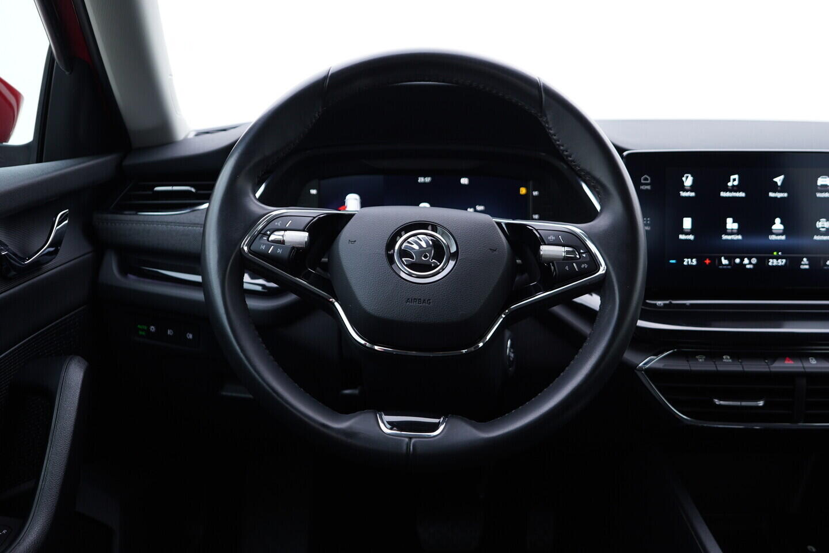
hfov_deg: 53.1
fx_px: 829
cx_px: 414
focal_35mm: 36
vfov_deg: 36.9
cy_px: 276
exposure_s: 1/40
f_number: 2.8
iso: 200
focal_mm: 24
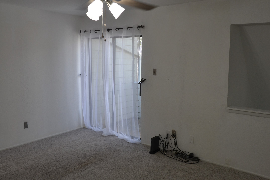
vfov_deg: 43.6
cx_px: 135
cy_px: 90
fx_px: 225
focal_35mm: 30
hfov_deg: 61.9
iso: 400
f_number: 4.5
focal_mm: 20
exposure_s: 1/80
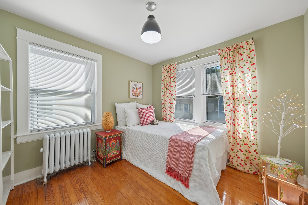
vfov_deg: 90.0
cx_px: 154
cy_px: 102
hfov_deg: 112.6
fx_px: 103
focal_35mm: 12
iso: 160
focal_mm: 8
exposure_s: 1/70
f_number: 5.6
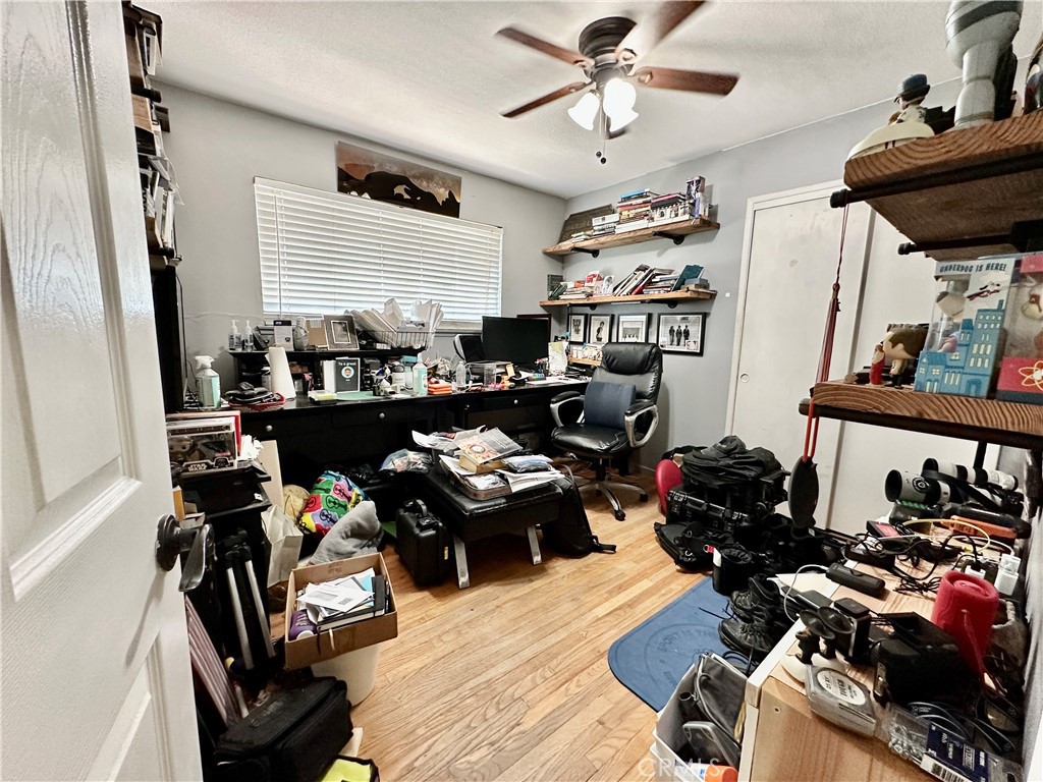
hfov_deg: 102.1
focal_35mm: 14
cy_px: 391
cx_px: 522
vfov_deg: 85.7
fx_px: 422
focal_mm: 2.22
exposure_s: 1/60
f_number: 2.2
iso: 400
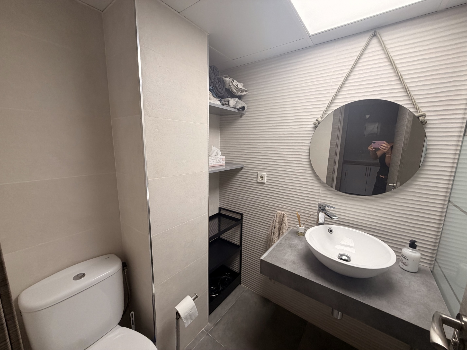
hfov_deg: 102.1
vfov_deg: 85.7
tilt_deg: -8.6
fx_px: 189
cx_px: 234
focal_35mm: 14
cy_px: 175
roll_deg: -0.6
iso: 125
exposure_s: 1/100
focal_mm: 2.22
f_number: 2.2
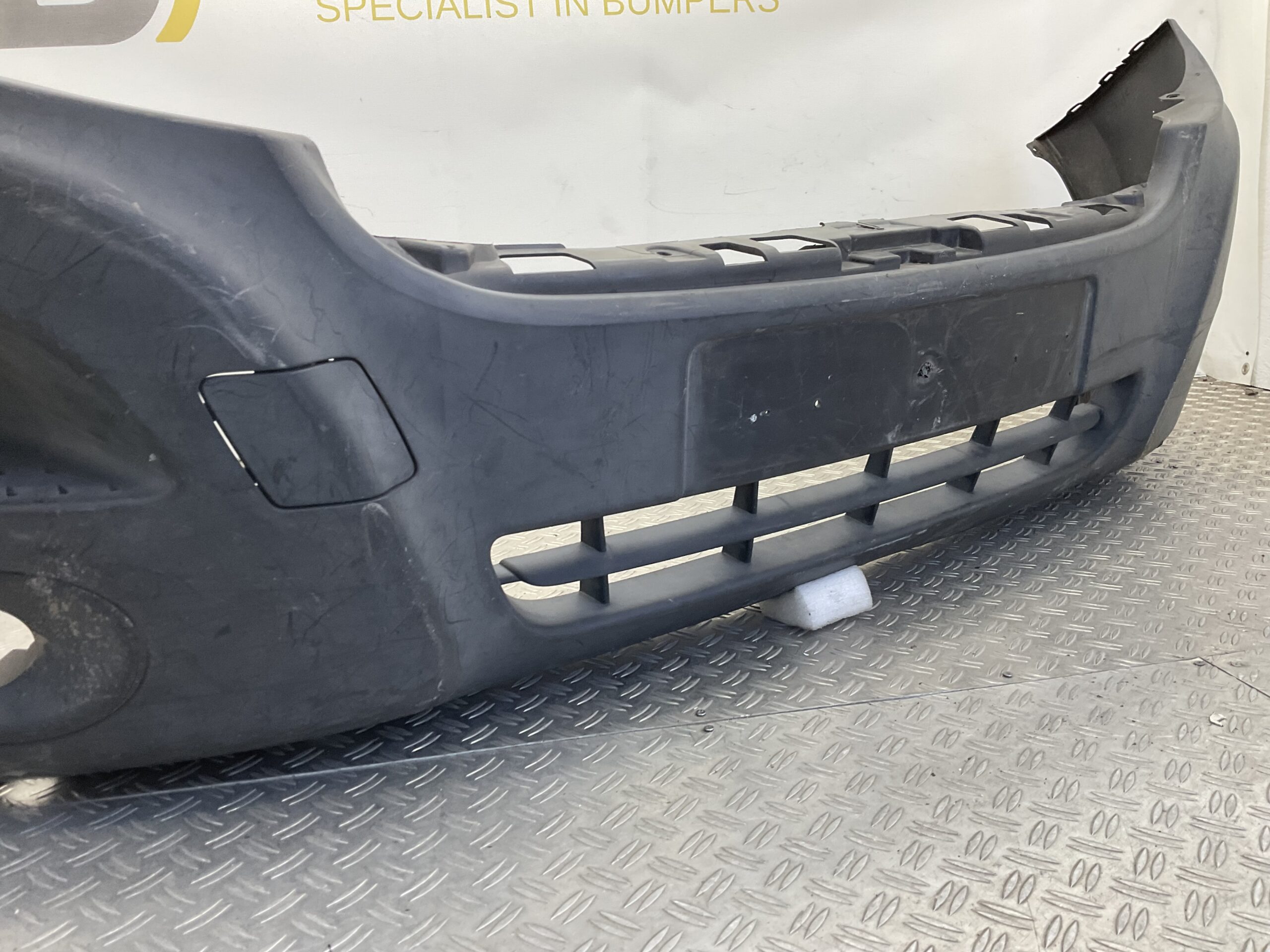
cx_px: 635
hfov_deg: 61.7
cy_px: 476
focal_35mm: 29
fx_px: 1064
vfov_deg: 48.2
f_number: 1.8
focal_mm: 3
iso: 50
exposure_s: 1/120
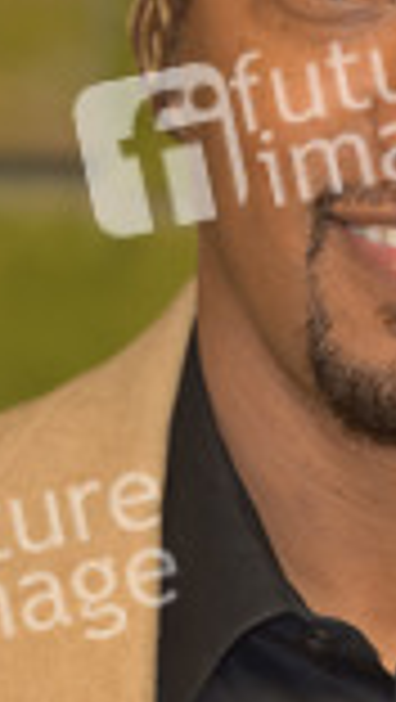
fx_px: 14995
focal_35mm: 805
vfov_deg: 2.7
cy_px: 356
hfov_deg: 1.5
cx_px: 439
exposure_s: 1/250
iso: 320
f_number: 7.1
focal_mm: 300
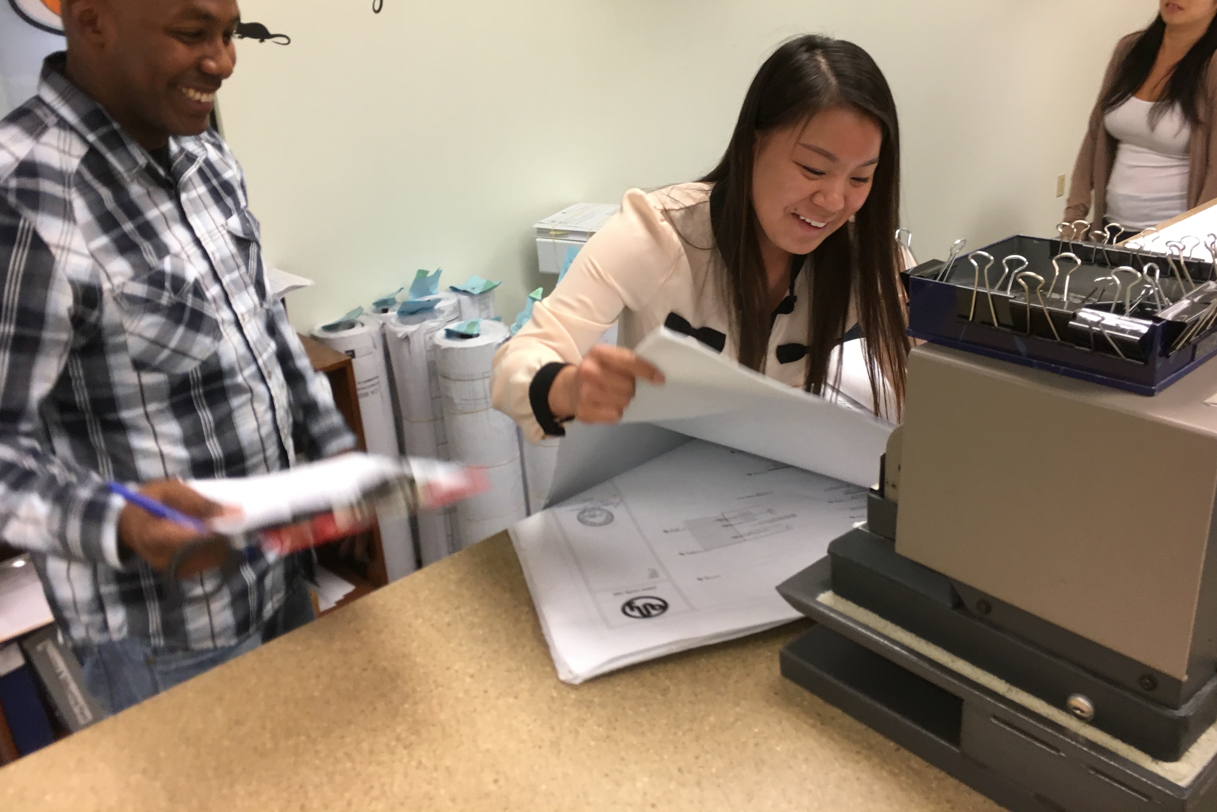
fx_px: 1048
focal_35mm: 31
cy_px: 343
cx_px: 618
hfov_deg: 60.3
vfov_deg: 42.2
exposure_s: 1/30
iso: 100
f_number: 2.2
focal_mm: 4.15
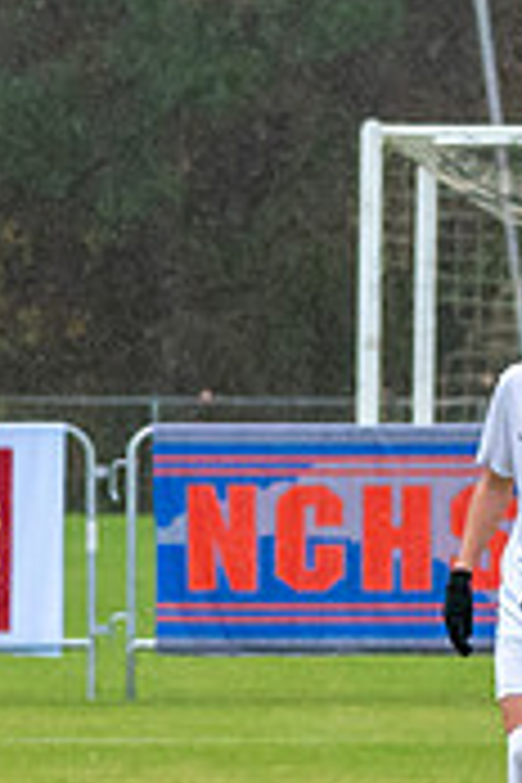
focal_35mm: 956
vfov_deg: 2.2
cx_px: -831
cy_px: 782
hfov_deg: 1.4
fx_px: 20791
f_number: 5.6
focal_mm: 130
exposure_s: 1/1000
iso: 3200
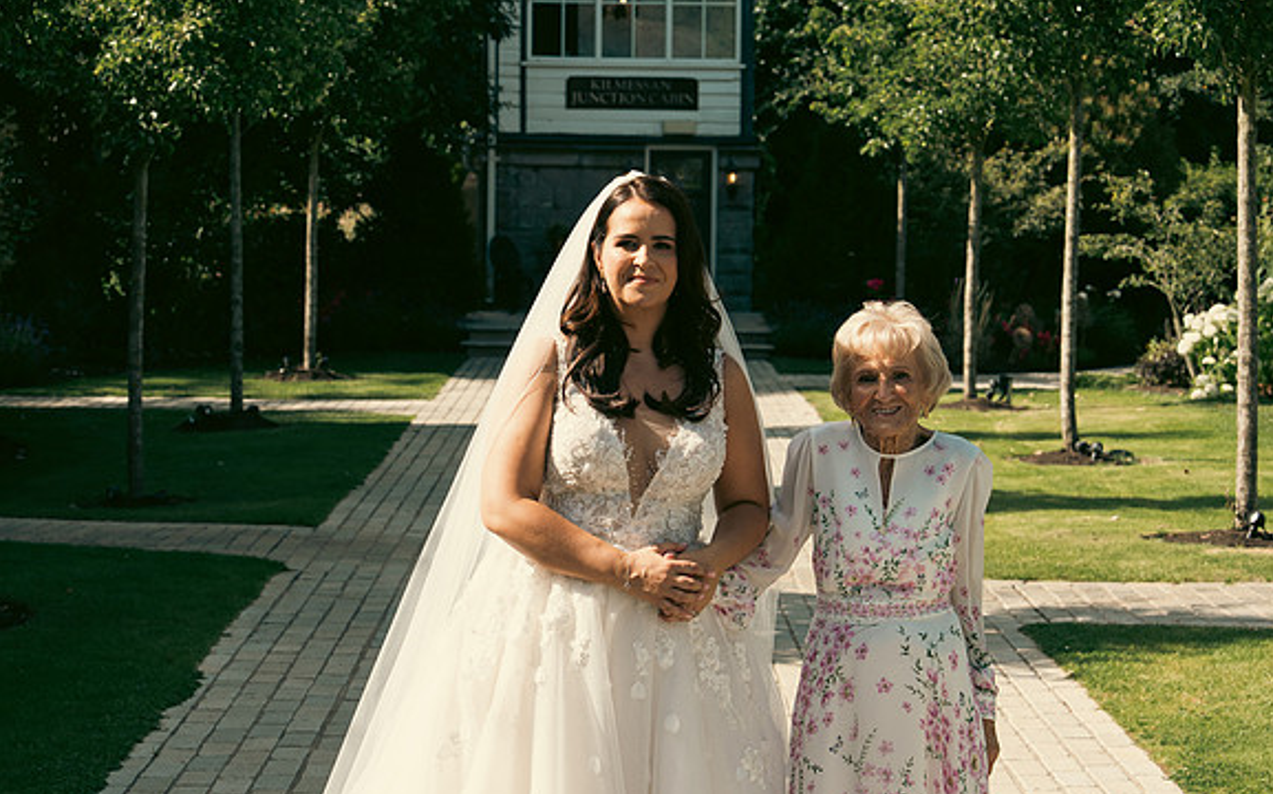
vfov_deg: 16.1
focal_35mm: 81
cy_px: 422
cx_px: 635
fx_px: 2809
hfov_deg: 25.5
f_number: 5.6
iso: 160
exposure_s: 1/500
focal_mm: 53
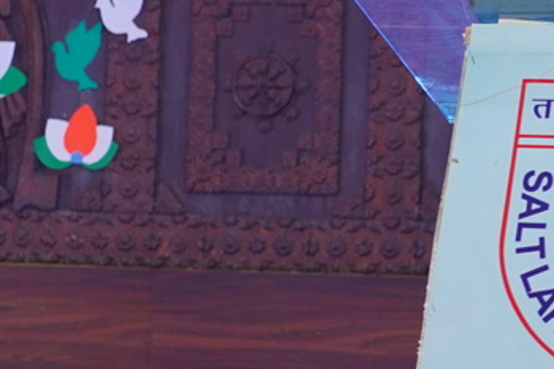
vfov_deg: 6.5
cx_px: 527
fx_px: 3230
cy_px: 150
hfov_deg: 9.7
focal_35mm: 210
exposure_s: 1/100
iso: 1600
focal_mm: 49
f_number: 5.6
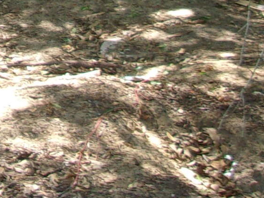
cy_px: -192
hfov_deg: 13.2
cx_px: -88
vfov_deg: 9.6
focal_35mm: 144
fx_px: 1098
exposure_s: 1/100
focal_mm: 4.9
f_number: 3
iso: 80
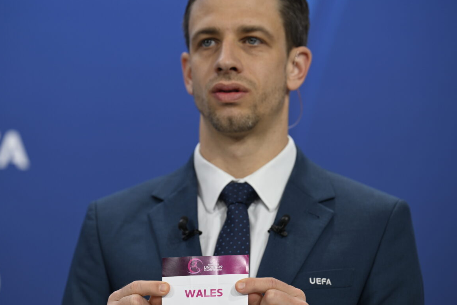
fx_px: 2349
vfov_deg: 7.4
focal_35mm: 185
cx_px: 205
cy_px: 149
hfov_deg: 11.1
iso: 320
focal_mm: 140
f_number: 3.2
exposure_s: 1/200
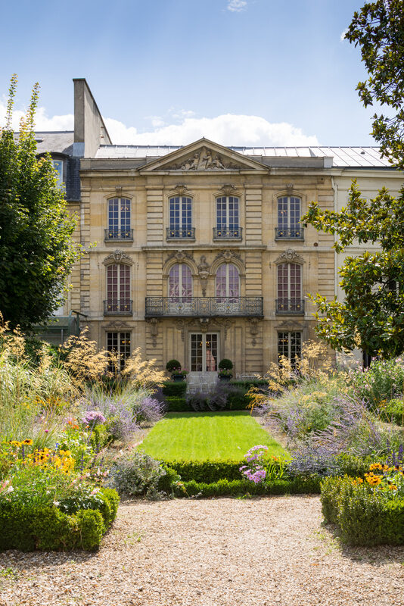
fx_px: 757
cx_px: 202
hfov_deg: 29.9
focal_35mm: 45
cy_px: 303
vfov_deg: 43.6
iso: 100
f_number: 11
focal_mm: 45
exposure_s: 1/125
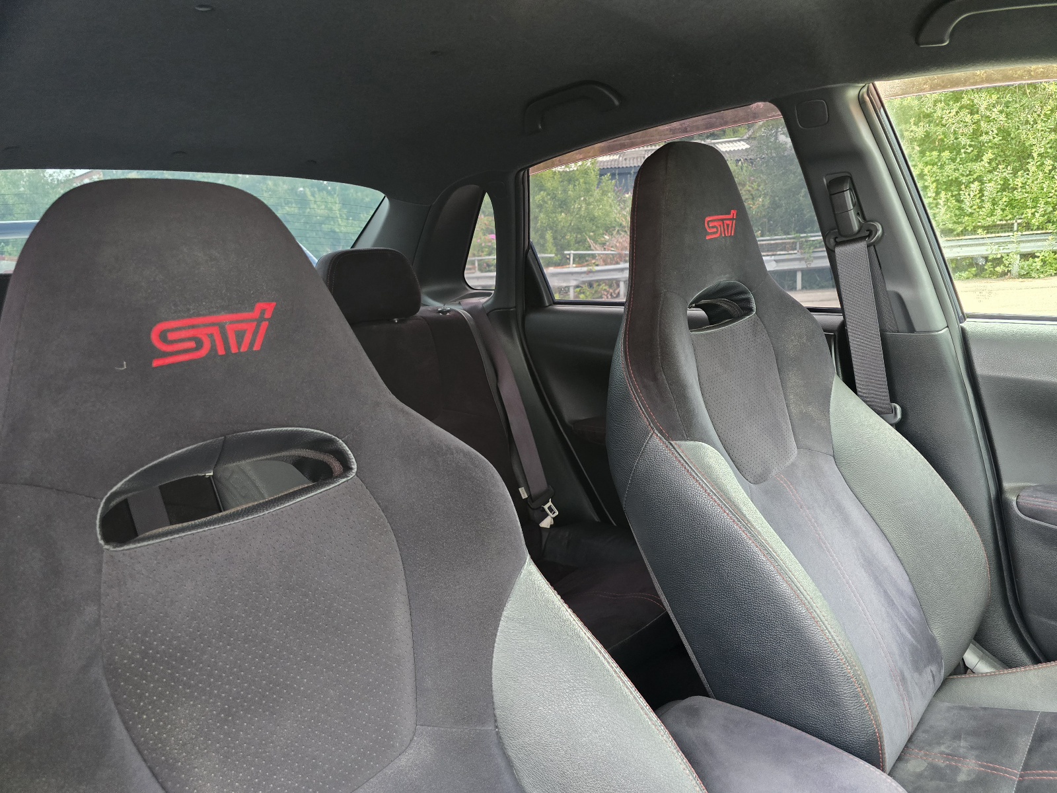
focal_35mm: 23
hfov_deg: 73.9
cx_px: 528
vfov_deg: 58.9
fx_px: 702
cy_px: 396
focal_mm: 6.3
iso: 400
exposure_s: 1/101
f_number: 1.7
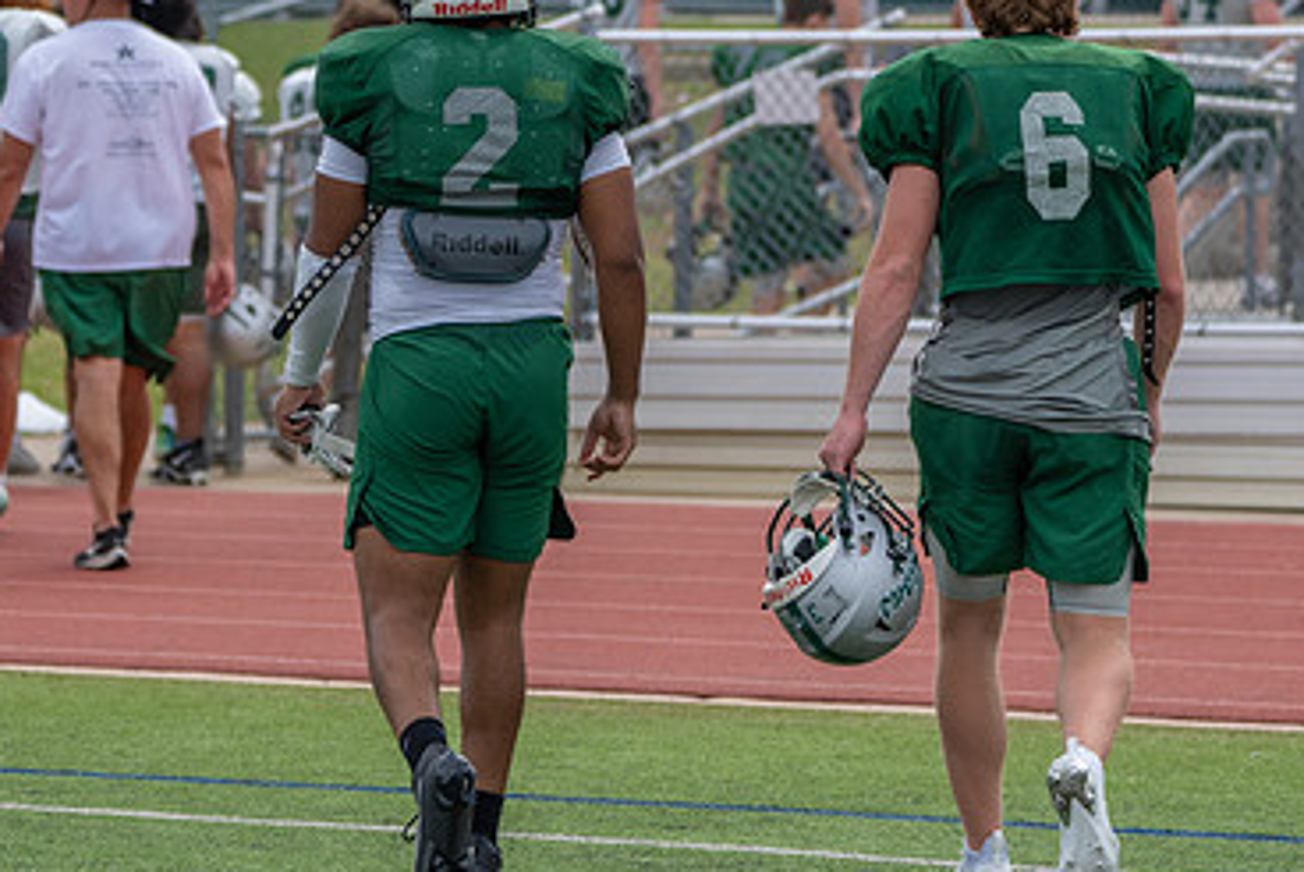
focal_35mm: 252
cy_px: 264
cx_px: 510
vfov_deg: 5.5
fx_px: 9135
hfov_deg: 8.2
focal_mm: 160
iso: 400
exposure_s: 1/1250
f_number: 5.6
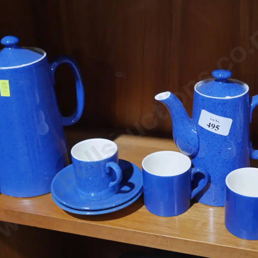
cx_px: 138
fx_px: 481
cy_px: 130
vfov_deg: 30.0
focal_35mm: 57
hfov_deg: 30.0
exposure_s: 1/60
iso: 800
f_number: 5.2
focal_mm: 24
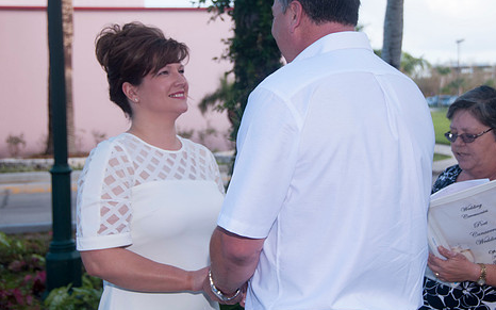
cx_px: 290
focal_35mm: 76
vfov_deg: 17.1
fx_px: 1027
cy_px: 118
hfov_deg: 27.1
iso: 200
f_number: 5.6
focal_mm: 40
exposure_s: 1/250
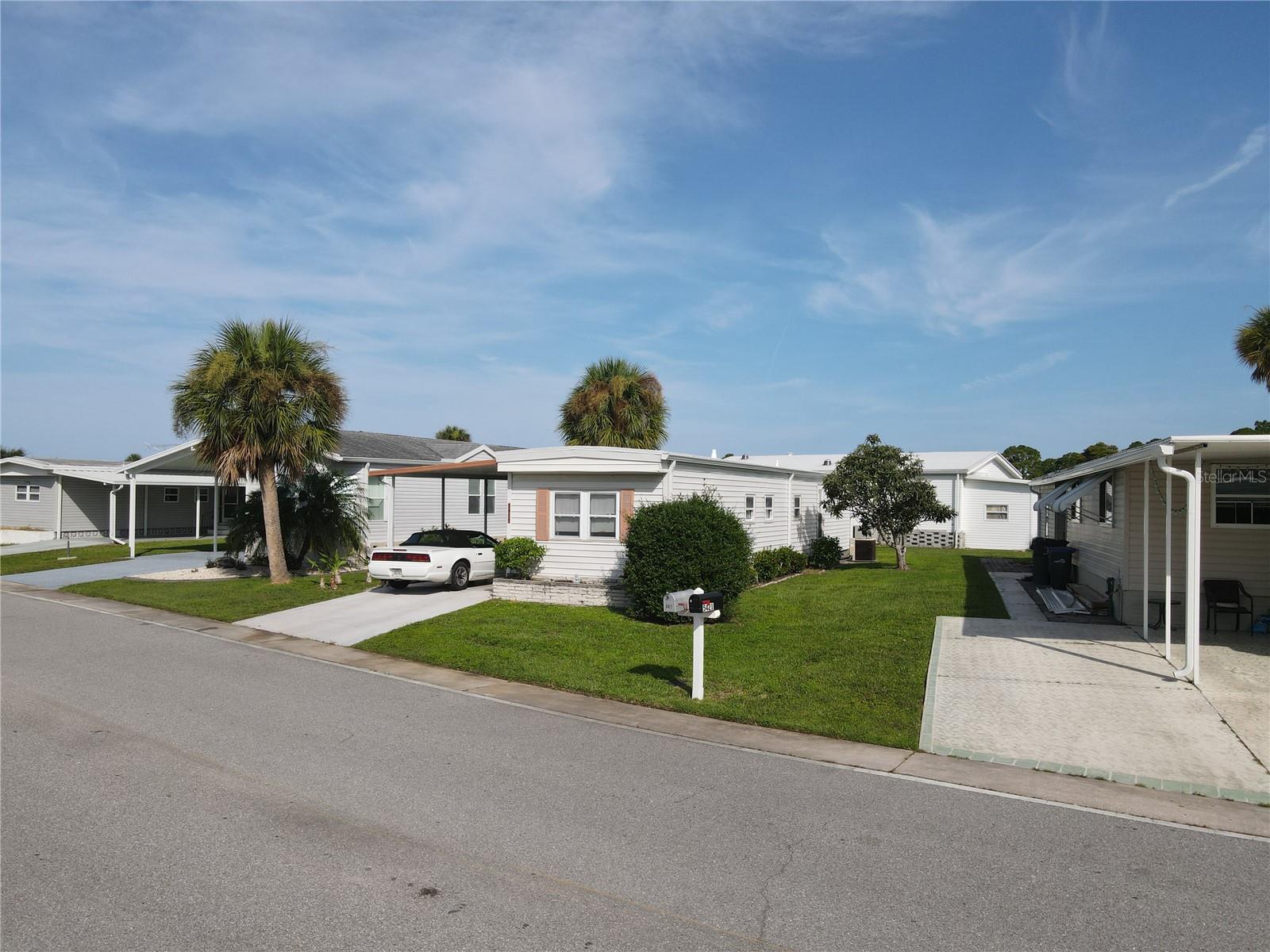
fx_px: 881
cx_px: 635
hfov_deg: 71.6
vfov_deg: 56.8
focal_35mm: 24
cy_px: 476
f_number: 2.8
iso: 100
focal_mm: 4.5
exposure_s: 1/1000
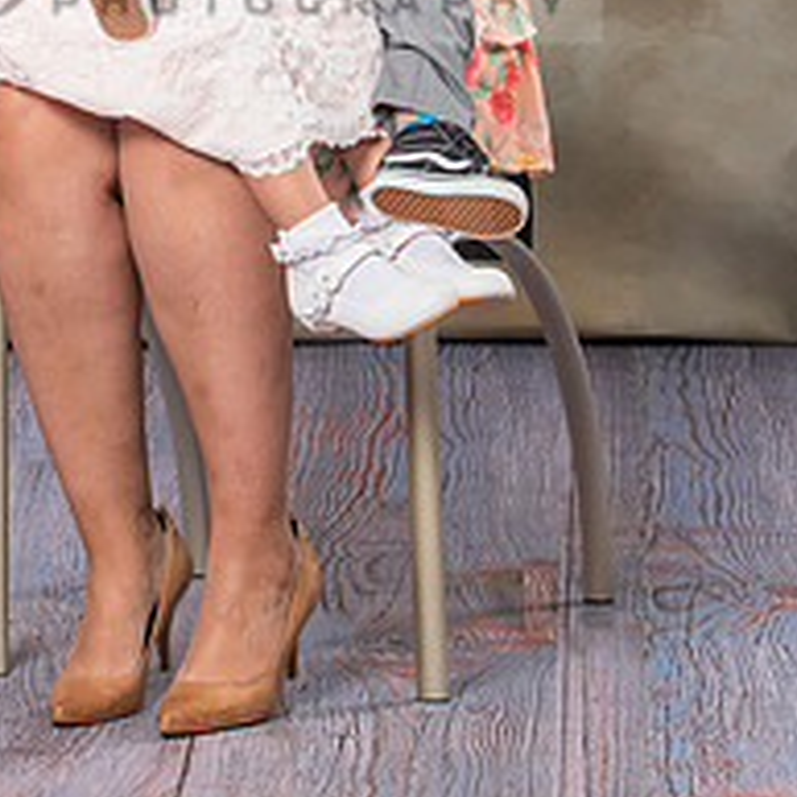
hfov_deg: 6.1
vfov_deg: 6.1
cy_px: -84
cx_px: 252
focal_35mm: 285
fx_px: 7424
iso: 200
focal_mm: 70
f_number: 5.6
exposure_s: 1/125
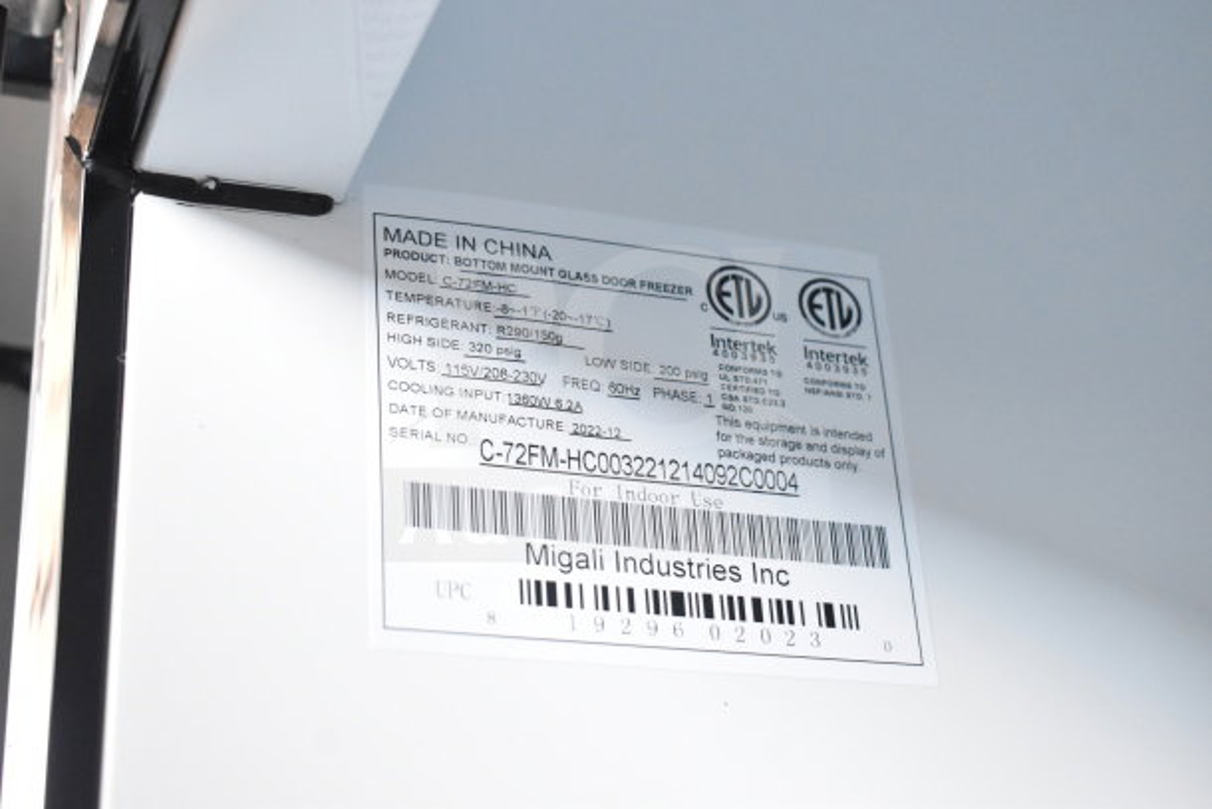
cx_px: 606
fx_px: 2020
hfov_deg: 33.4
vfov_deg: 22.6
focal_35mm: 60
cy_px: 404
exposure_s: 1/160
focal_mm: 40
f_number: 6.3
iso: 6400
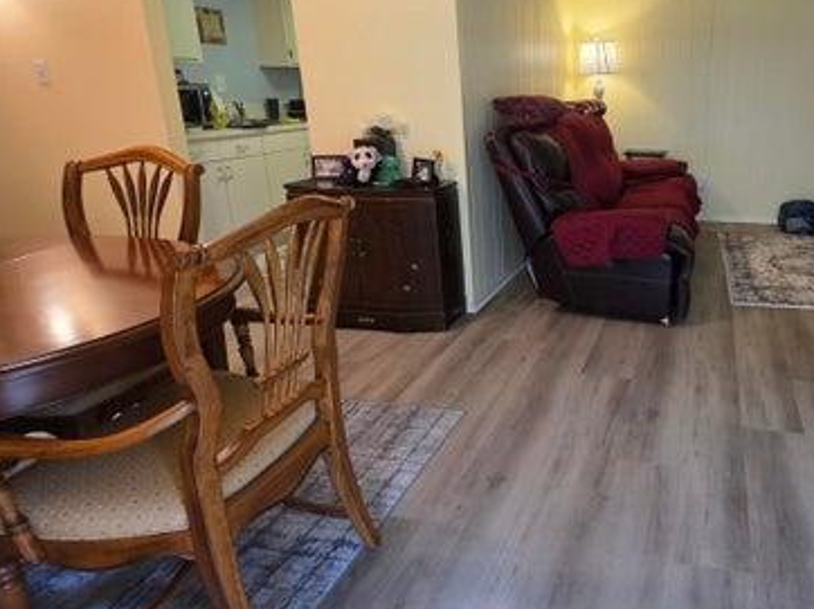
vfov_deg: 58.3
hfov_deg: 69.4
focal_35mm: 23
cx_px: 605
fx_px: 540
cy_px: 238
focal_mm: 2.2
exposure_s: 1/60
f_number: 1.9
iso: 200
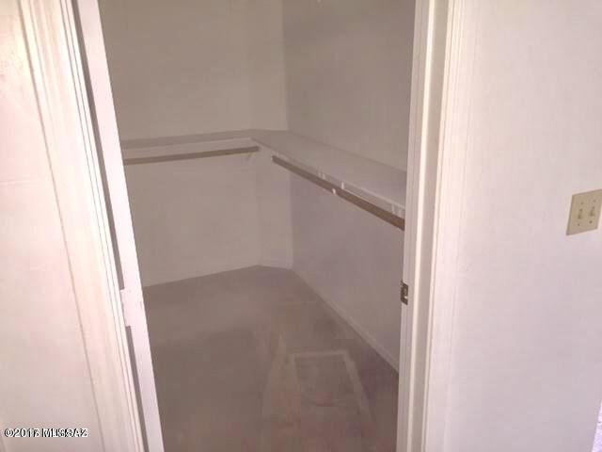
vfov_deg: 48.2
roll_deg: +2.3
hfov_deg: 61.7
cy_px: 226
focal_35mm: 29
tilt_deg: -19.0
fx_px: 504
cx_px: 301
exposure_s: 1/16
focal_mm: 4.15
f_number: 2.2
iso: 64
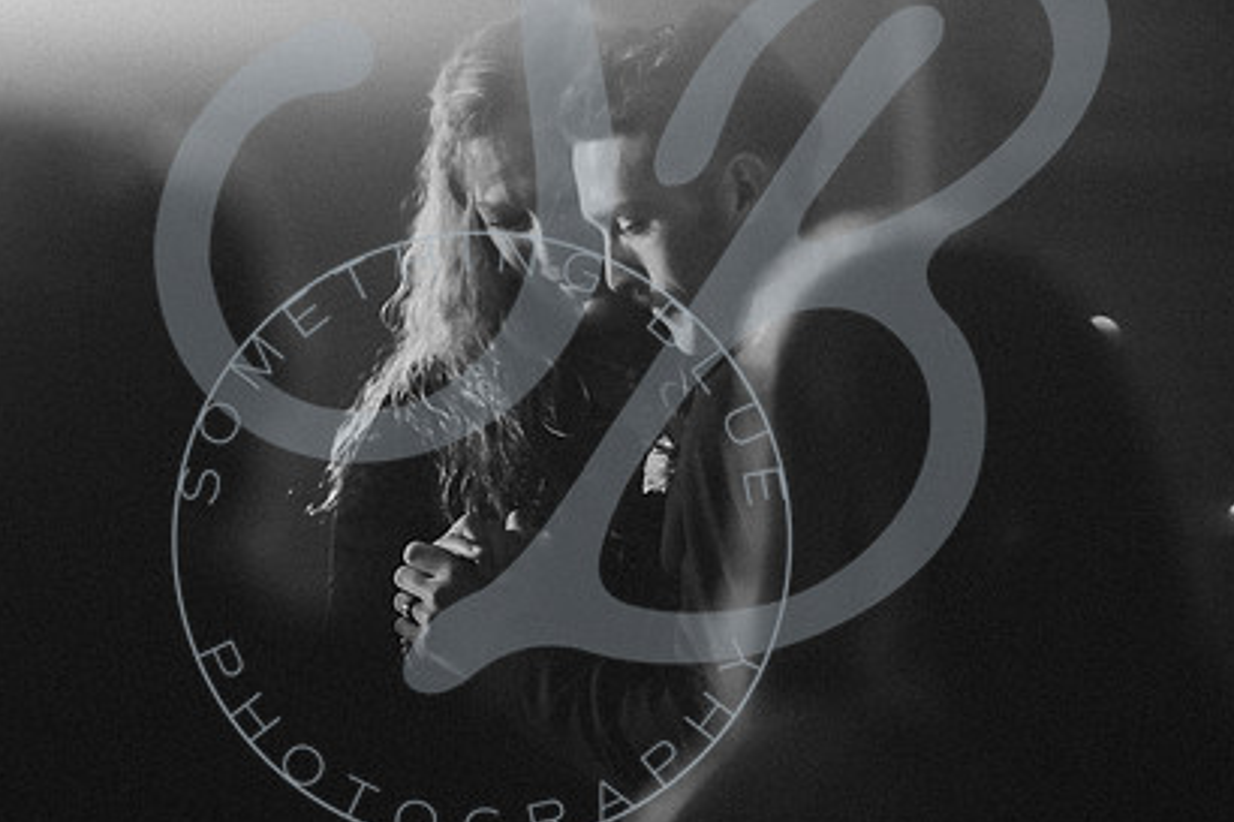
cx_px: 632
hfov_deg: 7.3
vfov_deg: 4.9
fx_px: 9696
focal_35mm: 283
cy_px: 288
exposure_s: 1/200
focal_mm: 200
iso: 800
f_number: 2.8
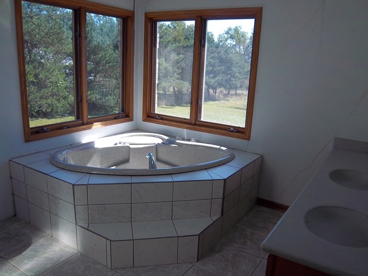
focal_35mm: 28
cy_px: 138
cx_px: 184
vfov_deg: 49.7
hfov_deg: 63.4
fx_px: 298
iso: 64
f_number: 3.5
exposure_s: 1/125
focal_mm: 5.05
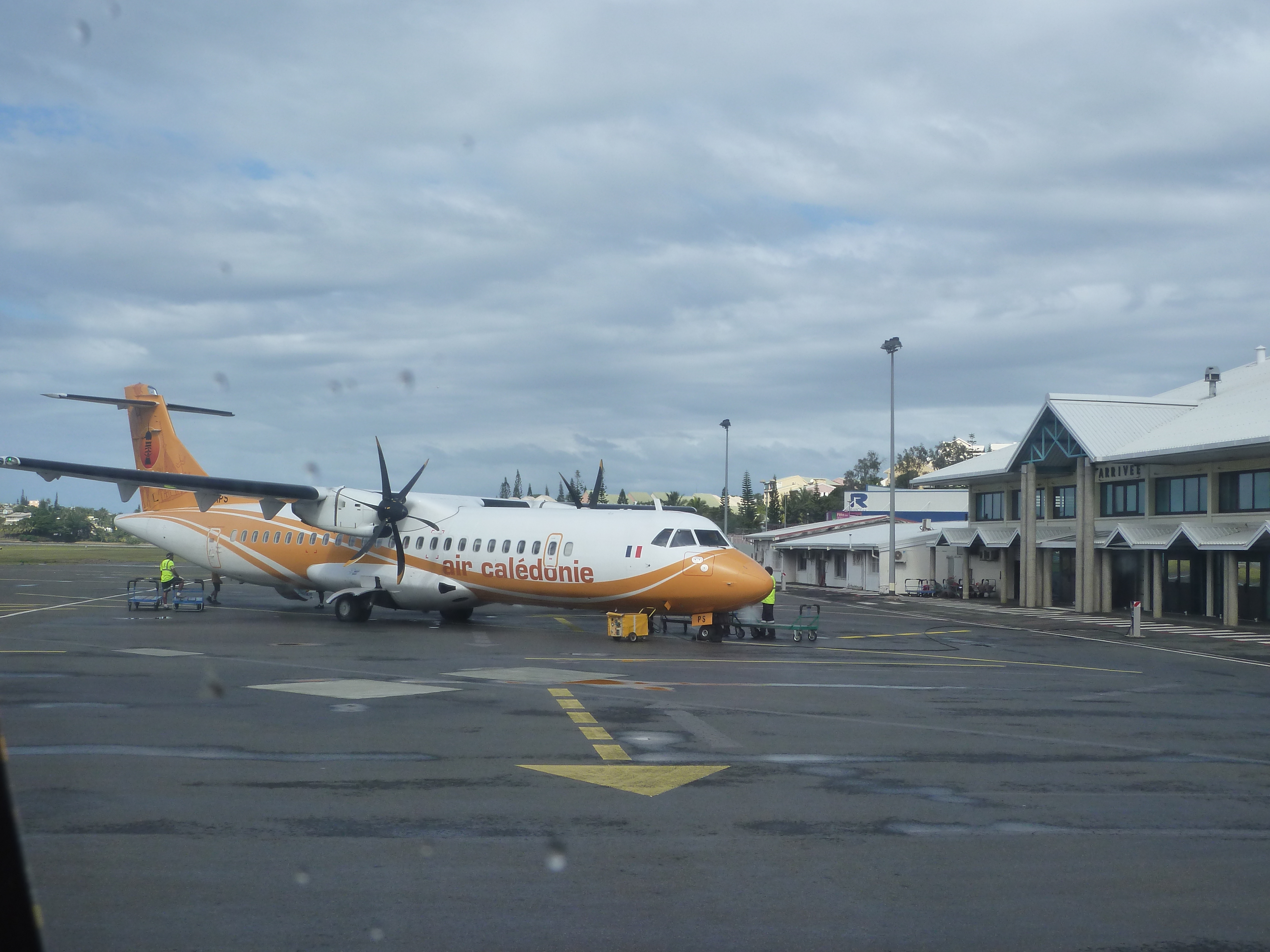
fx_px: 1541
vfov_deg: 34.3
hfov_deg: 44.8
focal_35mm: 42
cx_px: 635
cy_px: 476
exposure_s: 1/500
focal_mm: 6.9
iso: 125
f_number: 5
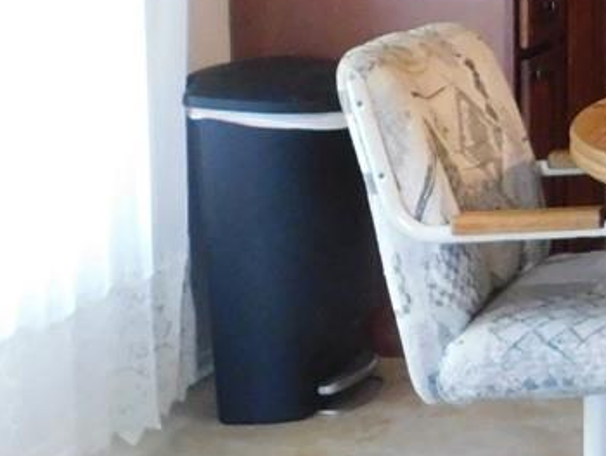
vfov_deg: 14.1
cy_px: 127
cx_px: 1103
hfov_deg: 15.8
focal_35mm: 105
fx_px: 1839
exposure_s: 1/13
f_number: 3
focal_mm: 4
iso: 400
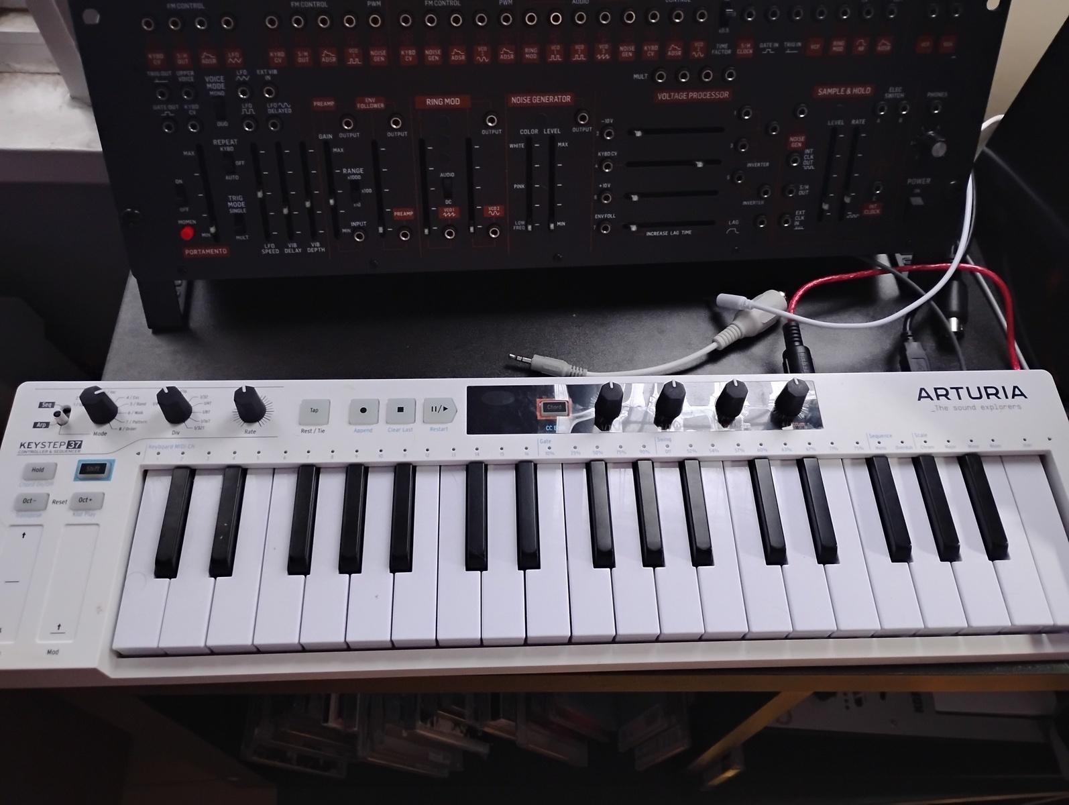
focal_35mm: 28
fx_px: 866
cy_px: 402
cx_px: 534
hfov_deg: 63.4
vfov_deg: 49.9
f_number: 1.8
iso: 2178
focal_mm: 4.26
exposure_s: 1/30
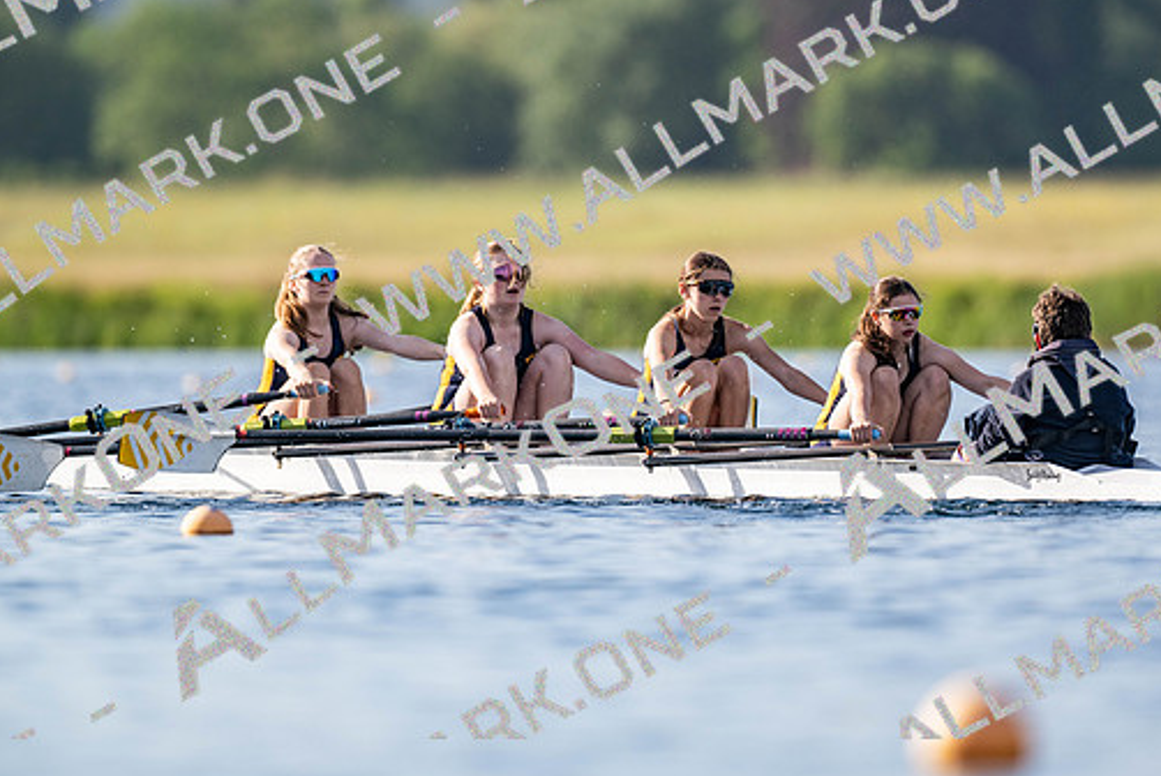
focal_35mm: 692
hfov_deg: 3.0
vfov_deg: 2.0
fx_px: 22329
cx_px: 642
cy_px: 343
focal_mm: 600
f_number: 5
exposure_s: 1/2500
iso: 400
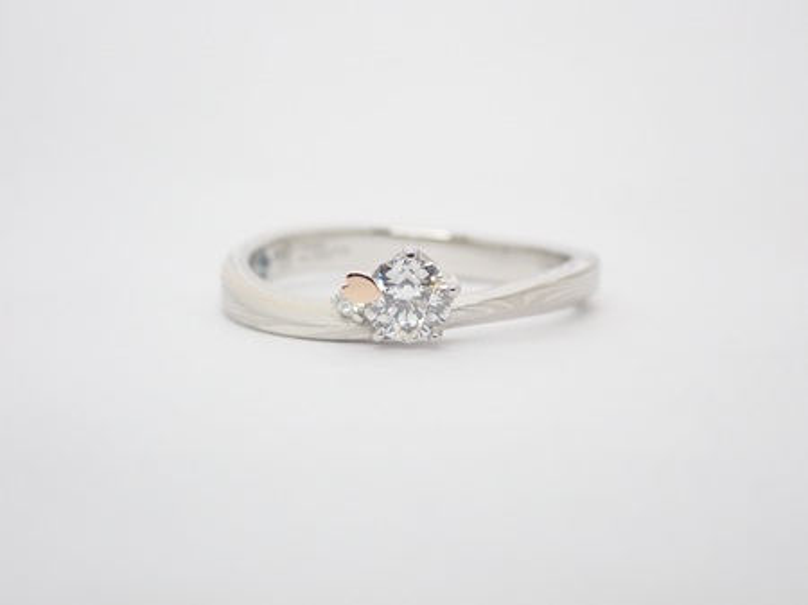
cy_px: 302
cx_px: 404
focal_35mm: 82
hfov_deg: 23.8
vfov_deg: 18.0
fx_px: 1913
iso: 200
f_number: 4.3
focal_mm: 14.62
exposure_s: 1/100
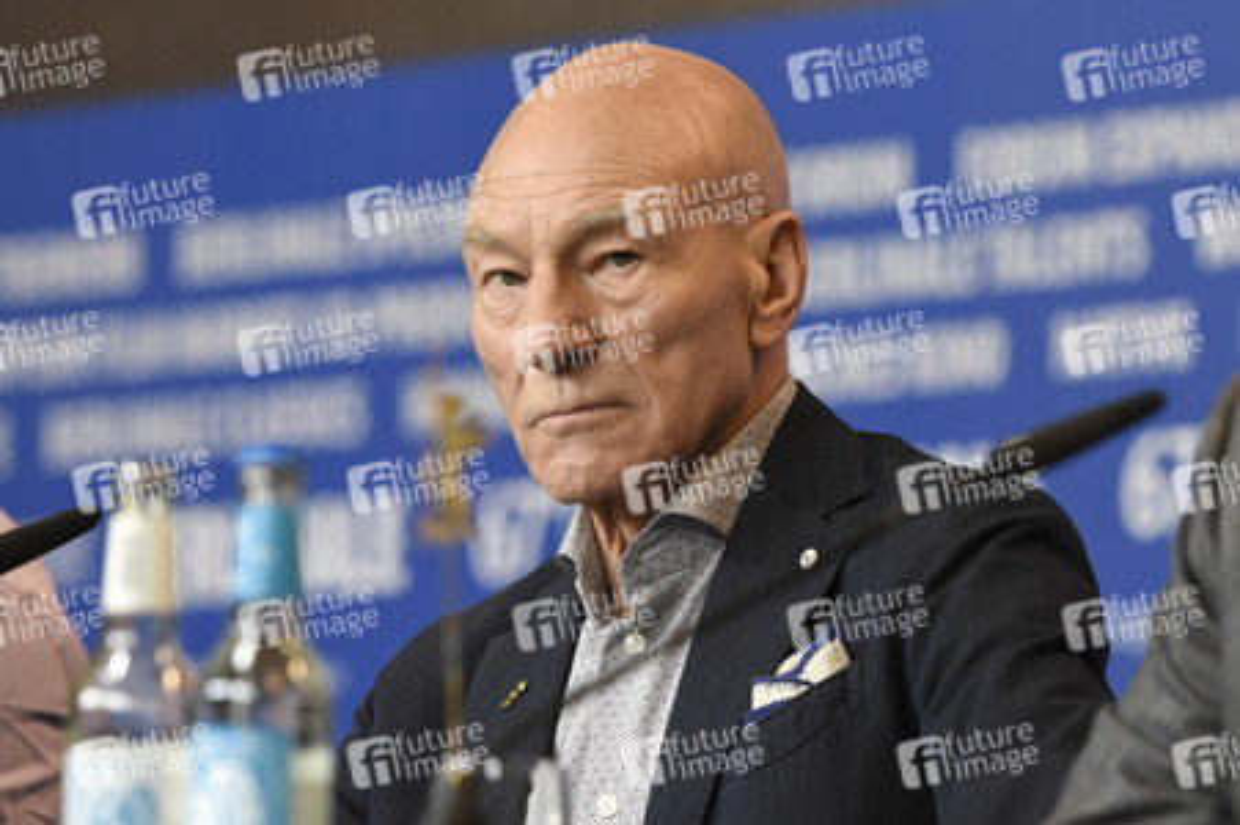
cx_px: 620
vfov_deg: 5.4
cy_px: 412
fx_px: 8777
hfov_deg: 8.1
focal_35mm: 255
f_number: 3.5
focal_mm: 170
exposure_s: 1/400
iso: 1250
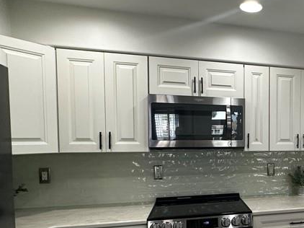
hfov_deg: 47.6
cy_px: 154
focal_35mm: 34
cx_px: 282
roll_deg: +1.6
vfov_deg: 41.2
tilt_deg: -3.6
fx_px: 298
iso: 200
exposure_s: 1/60
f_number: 2.2
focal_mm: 2.22
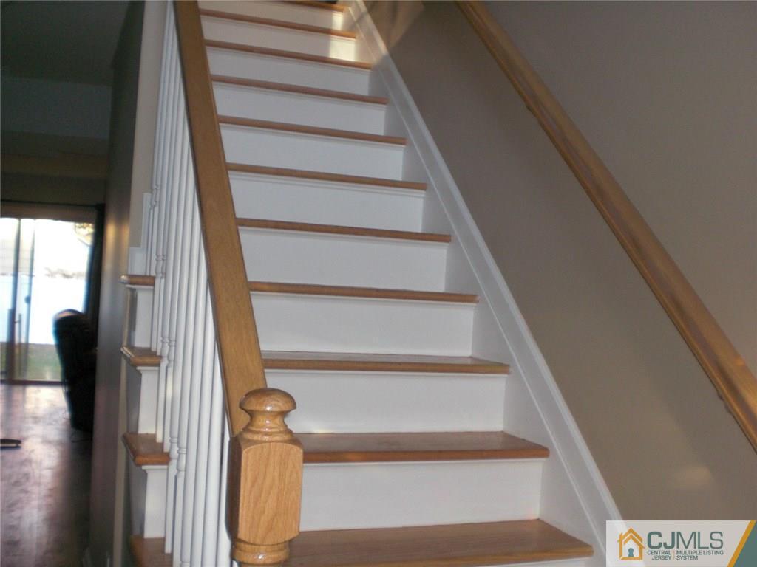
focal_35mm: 38
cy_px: 284
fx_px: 831
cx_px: 378
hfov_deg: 49.0
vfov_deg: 37.7
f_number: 3.1
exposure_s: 1/60
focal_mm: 6.3
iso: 200
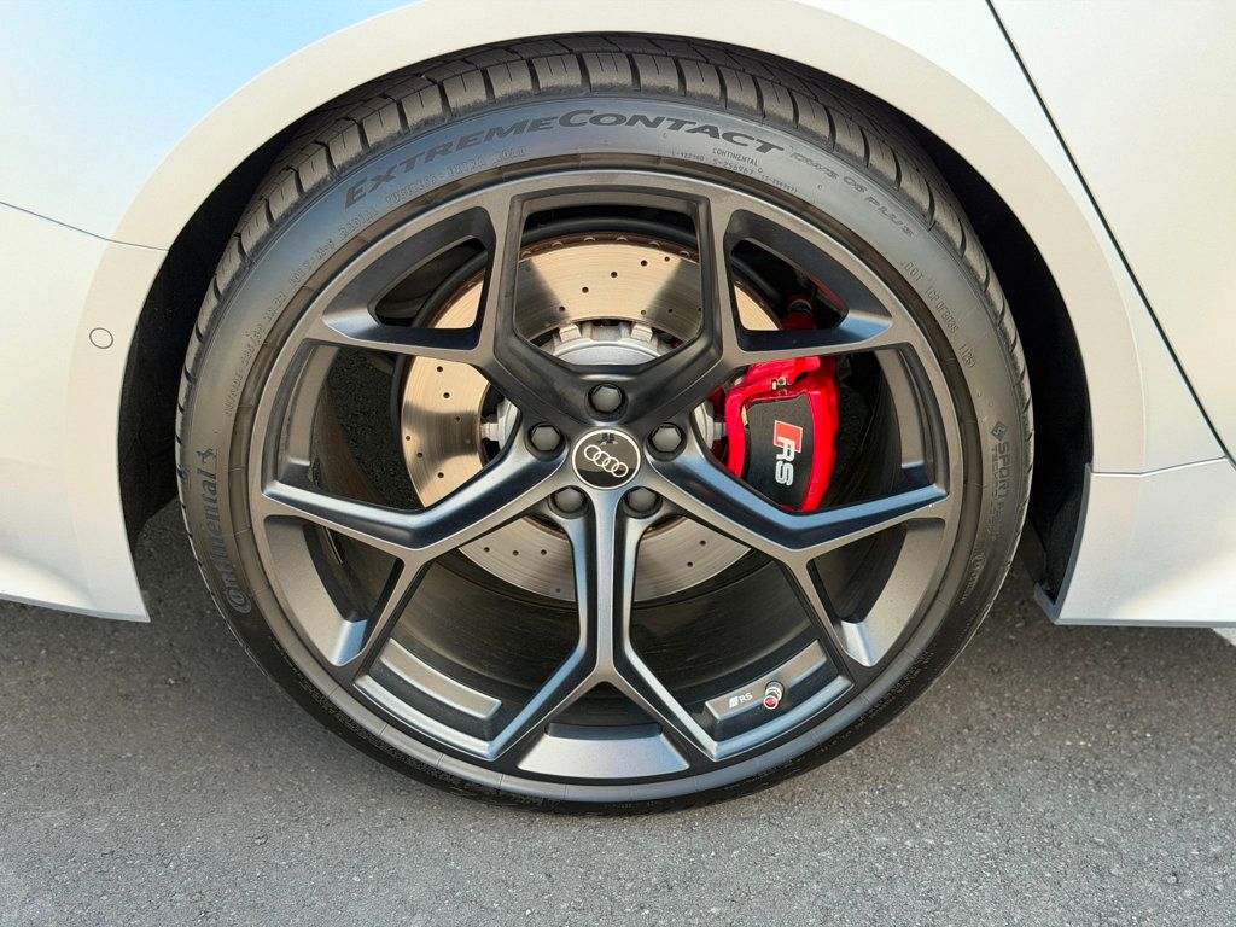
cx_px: 618
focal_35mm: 48
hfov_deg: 39.7
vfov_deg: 30.3
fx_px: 1714
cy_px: 464
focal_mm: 6.76
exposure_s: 1/322
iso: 80
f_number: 1.78
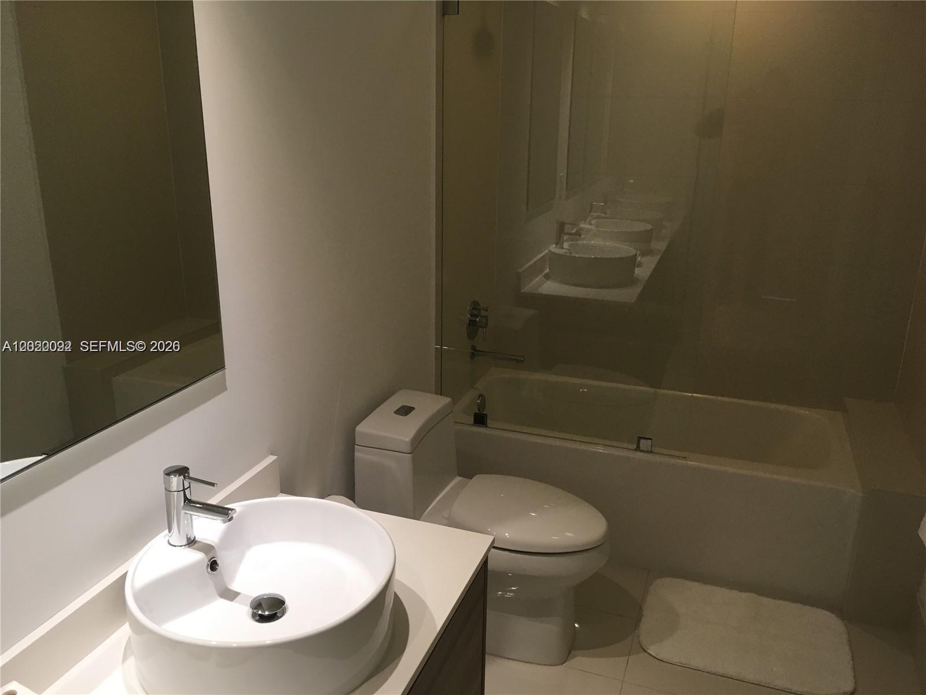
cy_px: 348
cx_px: 463
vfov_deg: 48.2
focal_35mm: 29
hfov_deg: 61.7
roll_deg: -0.2
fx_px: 776
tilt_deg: -18.3
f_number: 2.2
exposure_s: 1/30
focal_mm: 4.15
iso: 40
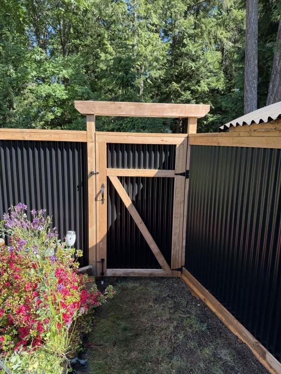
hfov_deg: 56.8
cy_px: 187
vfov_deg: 71.6
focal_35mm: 24
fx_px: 260
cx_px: 140
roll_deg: -2.6
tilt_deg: -10.2
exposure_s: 1/507
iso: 80
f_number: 1.78
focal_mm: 6.76
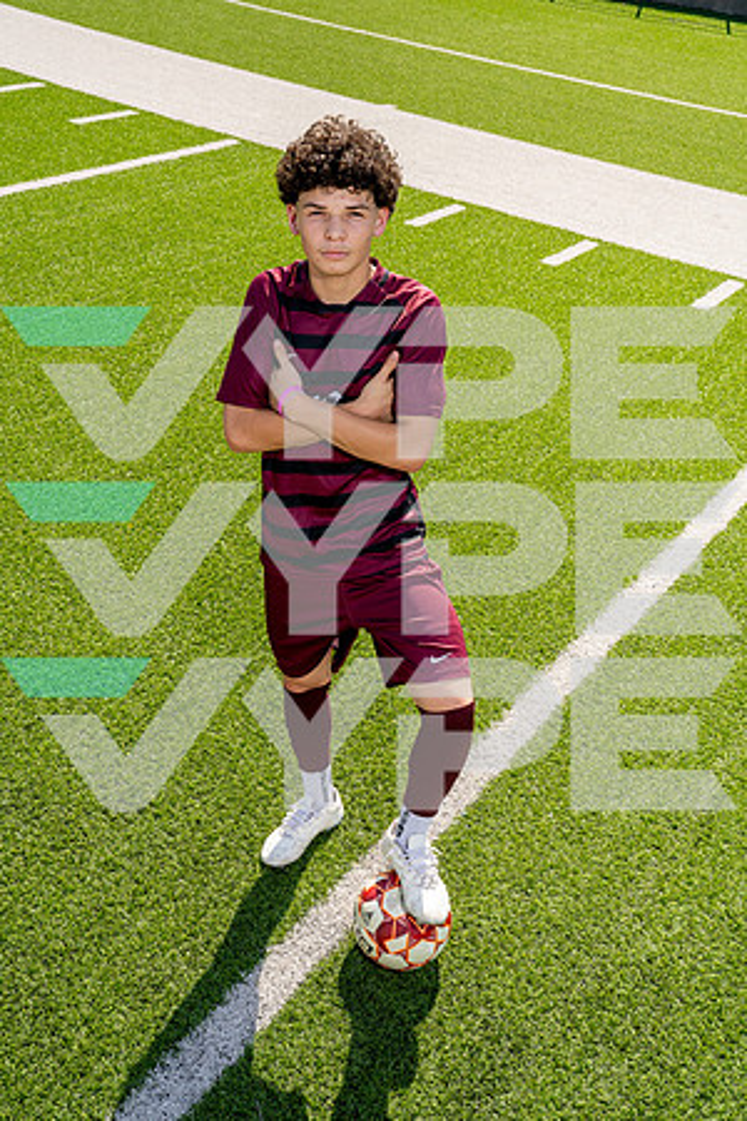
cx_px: 374
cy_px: 560
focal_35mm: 40
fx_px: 1245
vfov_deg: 48.5
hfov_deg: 33.4
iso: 320
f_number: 11
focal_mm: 40
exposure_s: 1/250
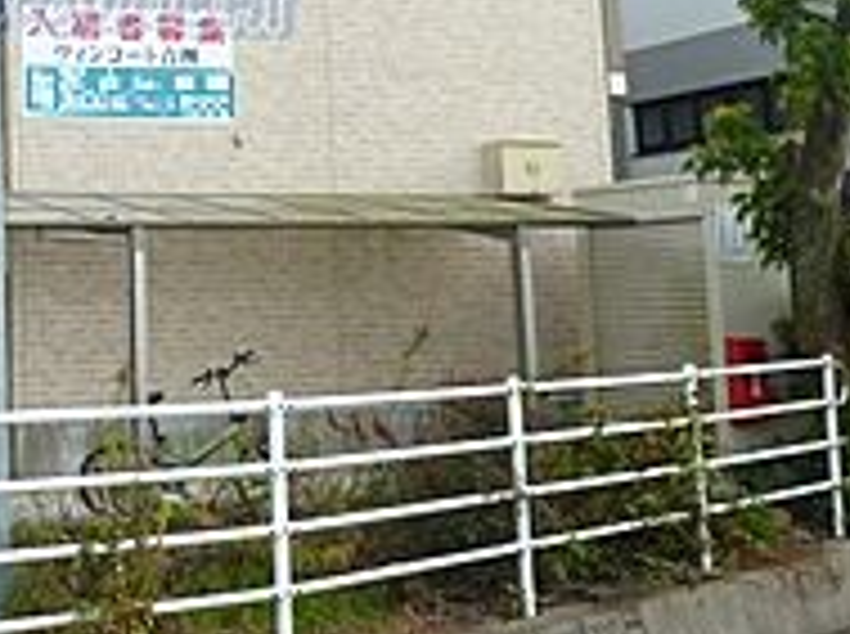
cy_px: 0
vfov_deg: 20.3
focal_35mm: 70
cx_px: 121
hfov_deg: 27.1
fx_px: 1716
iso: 80
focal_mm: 4.1
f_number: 4
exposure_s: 1/125
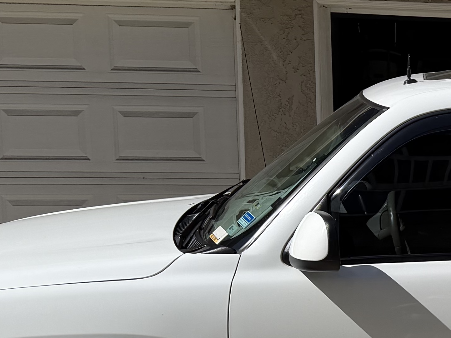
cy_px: 269
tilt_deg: -7.9
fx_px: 1238
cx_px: 605
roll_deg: -1.8
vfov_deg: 15.5
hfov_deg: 19.0
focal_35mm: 95
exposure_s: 1/8130
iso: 80
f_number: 1.78
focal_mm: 6.76
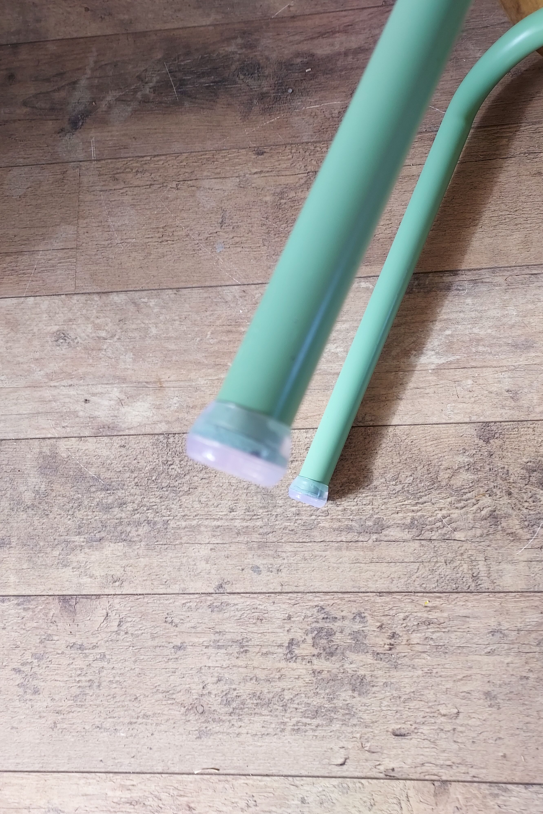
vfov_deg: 71.5
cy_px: 407
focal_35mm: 25
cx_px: 290
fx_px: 566
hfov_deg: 51.3
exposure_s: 1/60
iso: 64
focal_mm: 4.6
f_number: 1.8
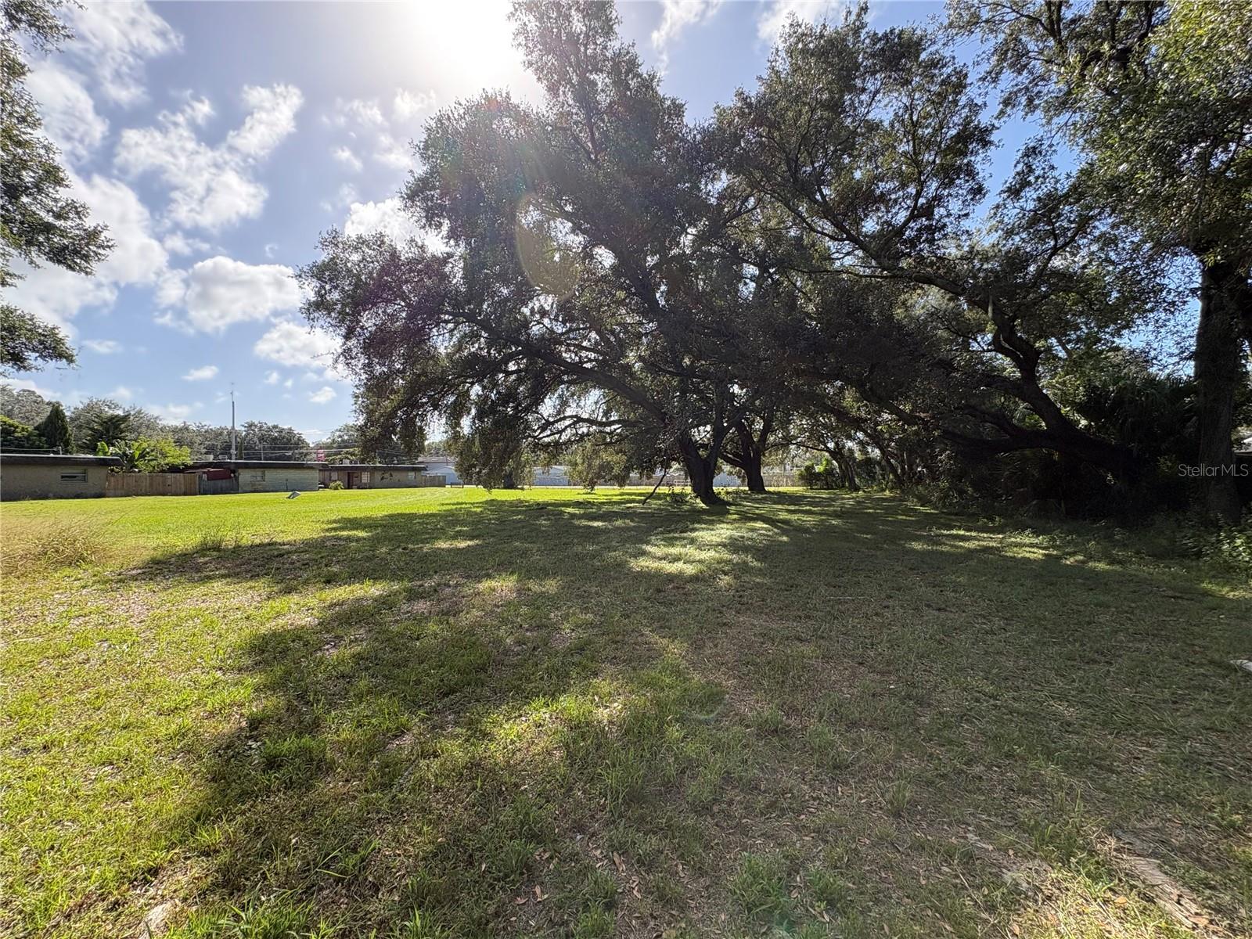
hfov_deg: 102.1
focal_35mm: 14
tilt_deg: -0.1
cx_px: 626
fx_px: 506
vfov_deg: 85.7
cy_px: 470
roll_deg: +0.1
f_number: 2.2
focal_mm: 2.22
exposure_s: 1/749
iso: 64
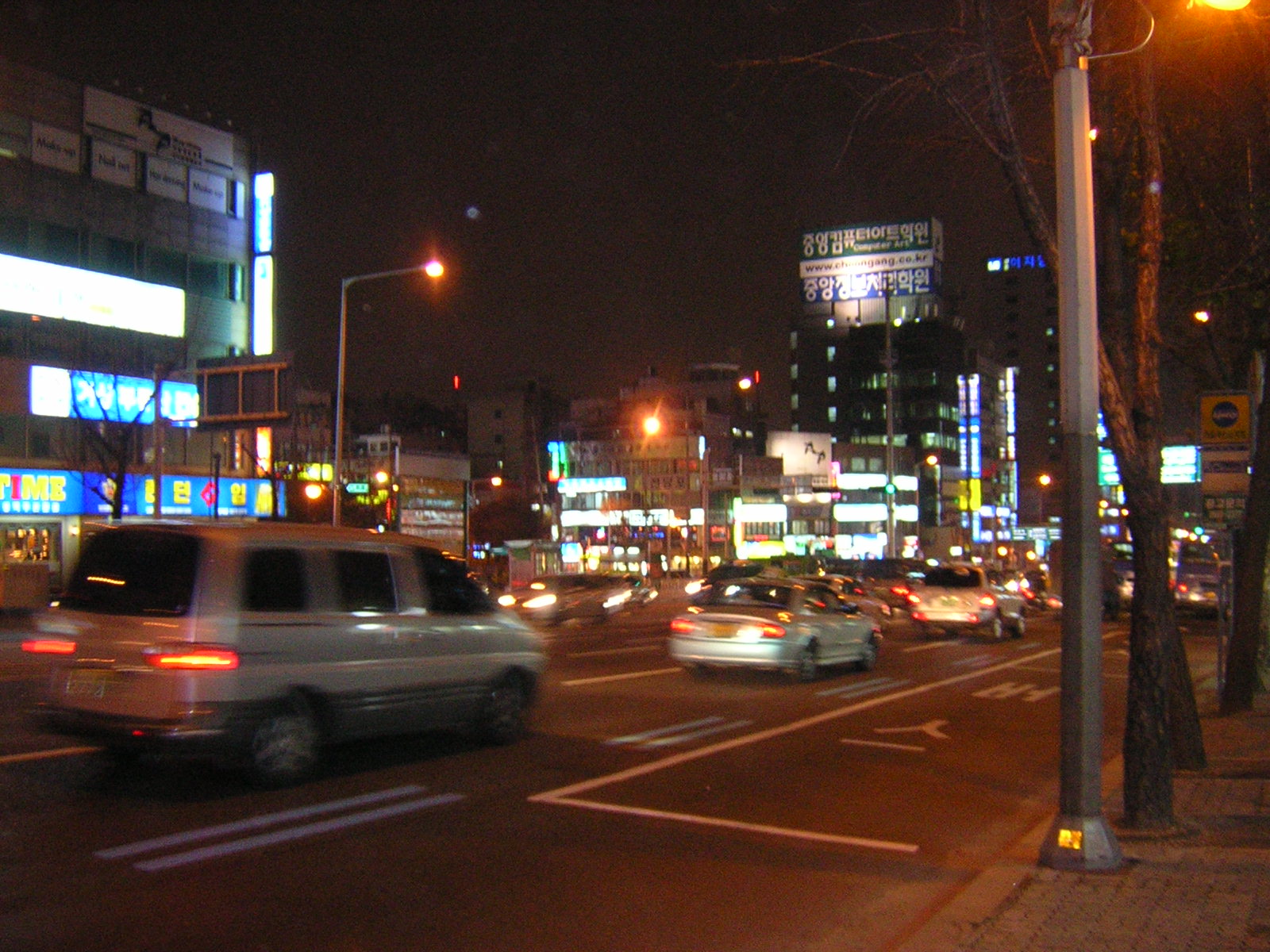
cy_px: 476
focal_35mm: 36
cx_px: 635
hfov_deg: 51.4
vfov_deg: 39.7
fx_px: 1321
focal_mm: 4.7
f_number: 2.6
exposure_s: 1/12.6
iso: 400
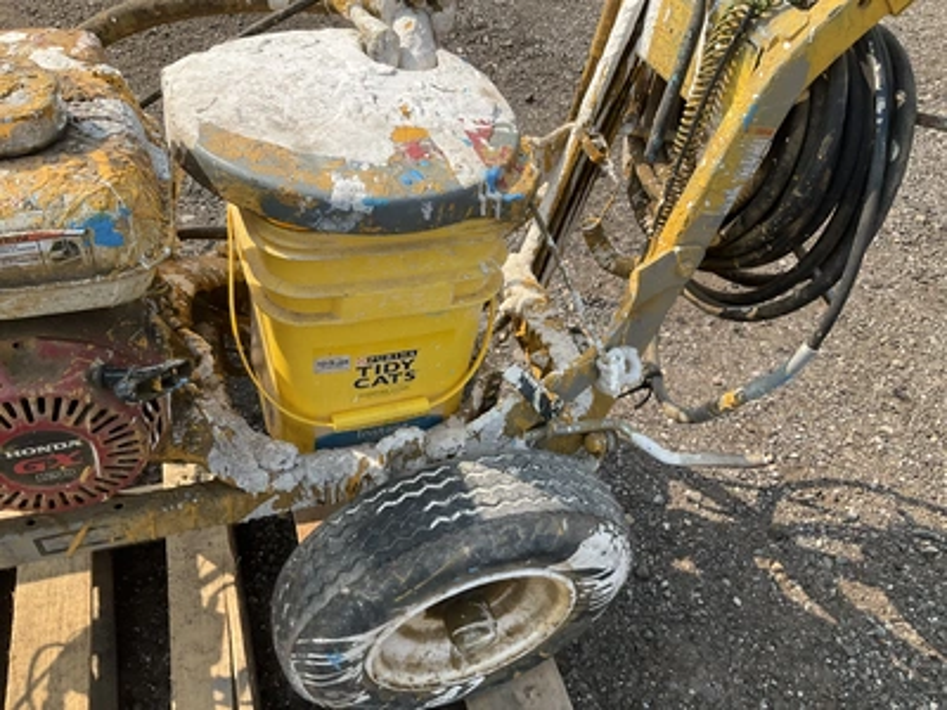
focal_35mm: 29
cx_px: 474
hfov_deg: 61.7
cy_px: 355
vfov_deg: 48.2
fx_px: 793
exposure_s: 1/869
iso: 25
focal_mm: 3
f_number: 1.8
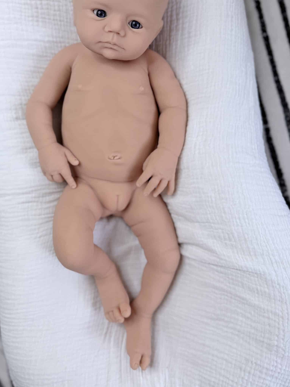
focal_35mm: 30
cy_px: 153
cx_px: 115
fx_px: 335
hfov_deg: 46.5
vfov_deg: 59.4
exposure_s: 1/154
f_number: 1.78
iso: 64
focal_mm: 6.76
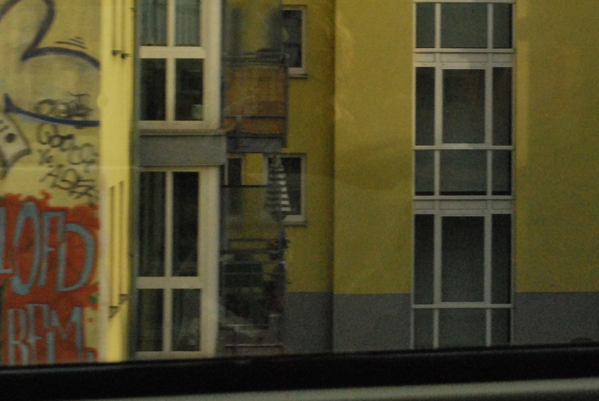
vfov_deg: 11.0
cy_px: 69
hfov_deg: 16.4
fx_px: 2066
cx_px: 468
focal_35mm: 124
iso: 1600
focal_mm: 44
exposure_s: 1/320
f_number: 10
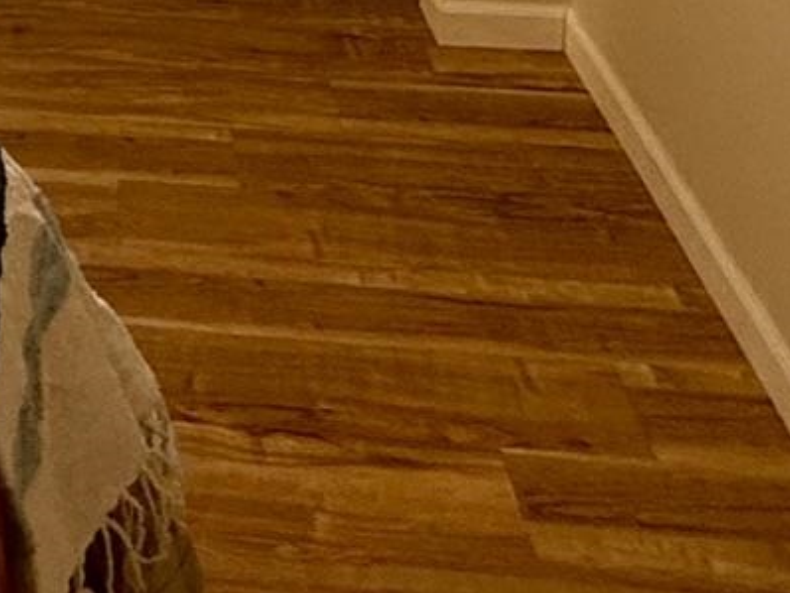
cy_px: -579
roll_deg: -1.0
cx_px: -89
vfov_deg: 16.1
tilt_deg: -6.5
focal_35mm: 72
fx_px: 1644
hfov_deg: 25.0
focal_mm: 2.22
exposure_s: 1/120
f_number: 2.2
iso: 320
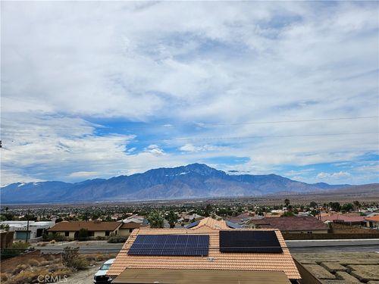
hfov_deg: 71.6
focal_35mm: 24
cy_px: 142
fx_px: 263
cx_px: 190
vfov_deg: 56.8
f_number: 1.8
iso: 50
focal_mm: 5
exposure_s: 1/11782
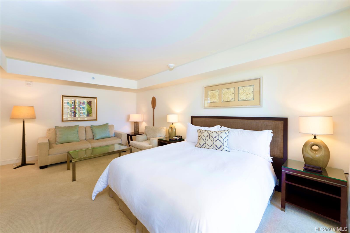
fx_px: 136
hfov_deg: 104.3
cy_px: 116
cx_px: 175
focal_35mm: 14
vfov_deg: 81.2
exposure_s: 1/10
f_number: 8
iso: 250
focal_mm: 14
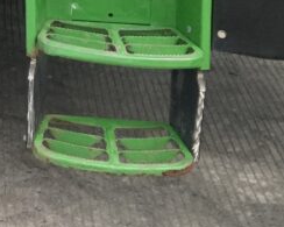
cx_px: -248
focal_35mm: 119
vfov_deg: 12.1
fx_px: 1000
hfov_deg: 14.1
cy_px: -158
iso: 16
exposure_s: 1/642
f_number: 1.8
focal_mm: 3
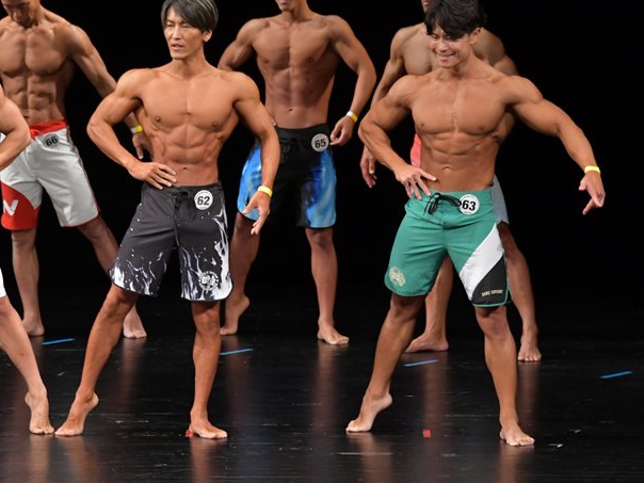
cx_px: 232
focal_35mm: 333
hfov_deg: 5.9
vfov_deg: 4.5
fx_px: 6195
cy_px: 210
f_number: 5.6
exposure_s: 1/400
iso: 3200
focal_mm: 180
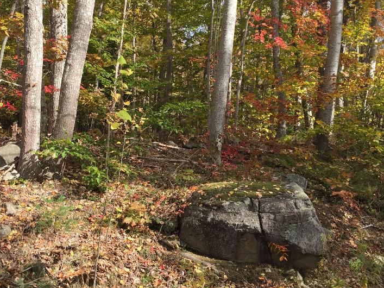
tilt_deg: +3.9
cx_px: 175
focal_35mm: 42
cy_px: 146
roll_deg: -1.4
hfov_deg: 44.8
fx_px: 466
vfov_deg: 34.3
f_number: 2.2
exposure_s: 1/573
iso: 32
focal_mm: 4.15
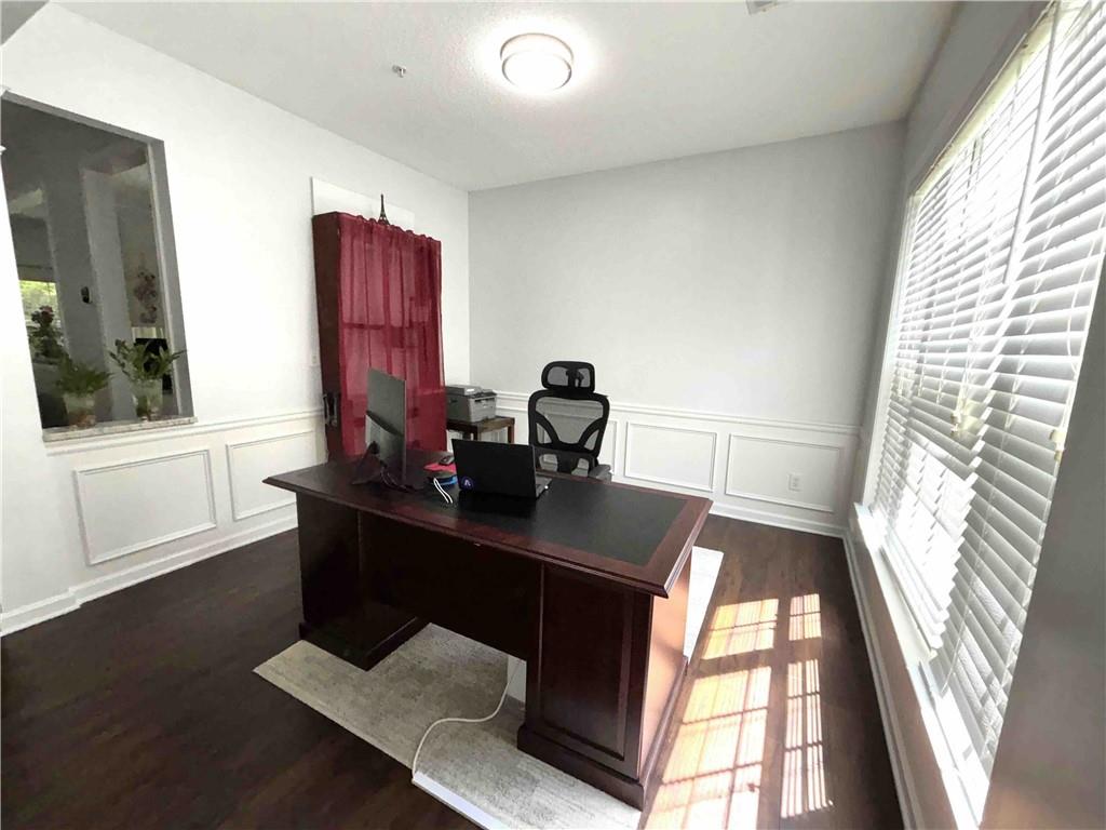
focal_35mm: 14
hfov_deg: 102.1
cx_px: 553
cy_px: 415
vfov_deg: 85.7
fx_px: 447
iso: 80
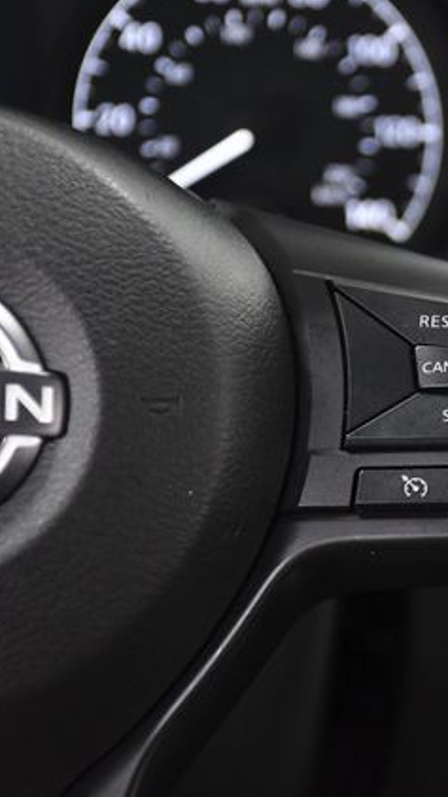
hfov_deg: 8.4
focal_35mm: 143
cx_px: 505
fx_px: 3024
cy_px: 396
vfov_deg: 15.0
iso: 2500
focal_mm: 60
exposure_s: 1/100
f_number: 5
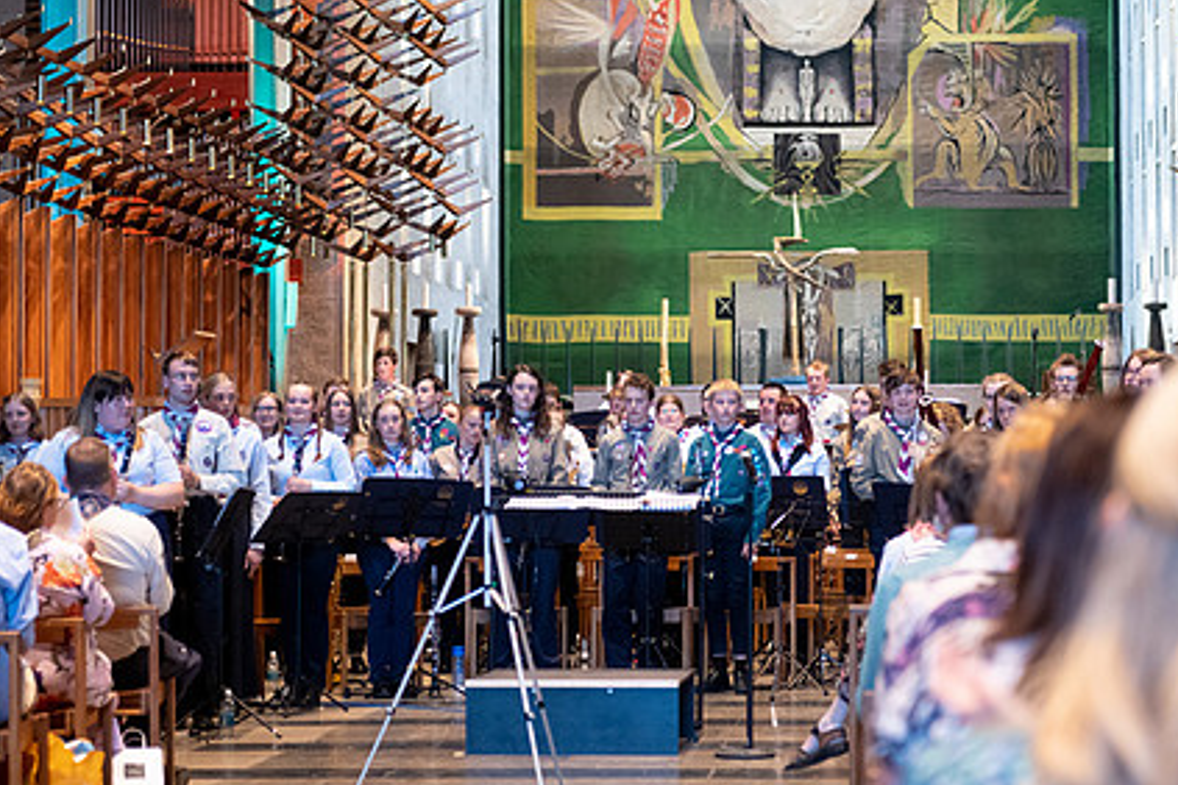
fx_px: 2912
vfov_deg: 15.4
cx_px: 713
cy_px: 369
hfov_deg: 22.8
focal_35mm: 89
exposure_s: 1/100
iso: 2500
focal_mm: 62
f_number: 2.8
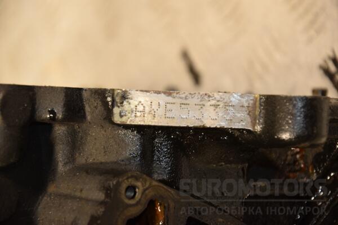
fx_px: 1479
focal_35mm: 158
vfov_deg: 8.7
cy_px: 112
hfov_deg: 13.0
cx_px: 169
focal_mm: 105
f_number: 5.6
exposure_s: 1/100
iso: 800
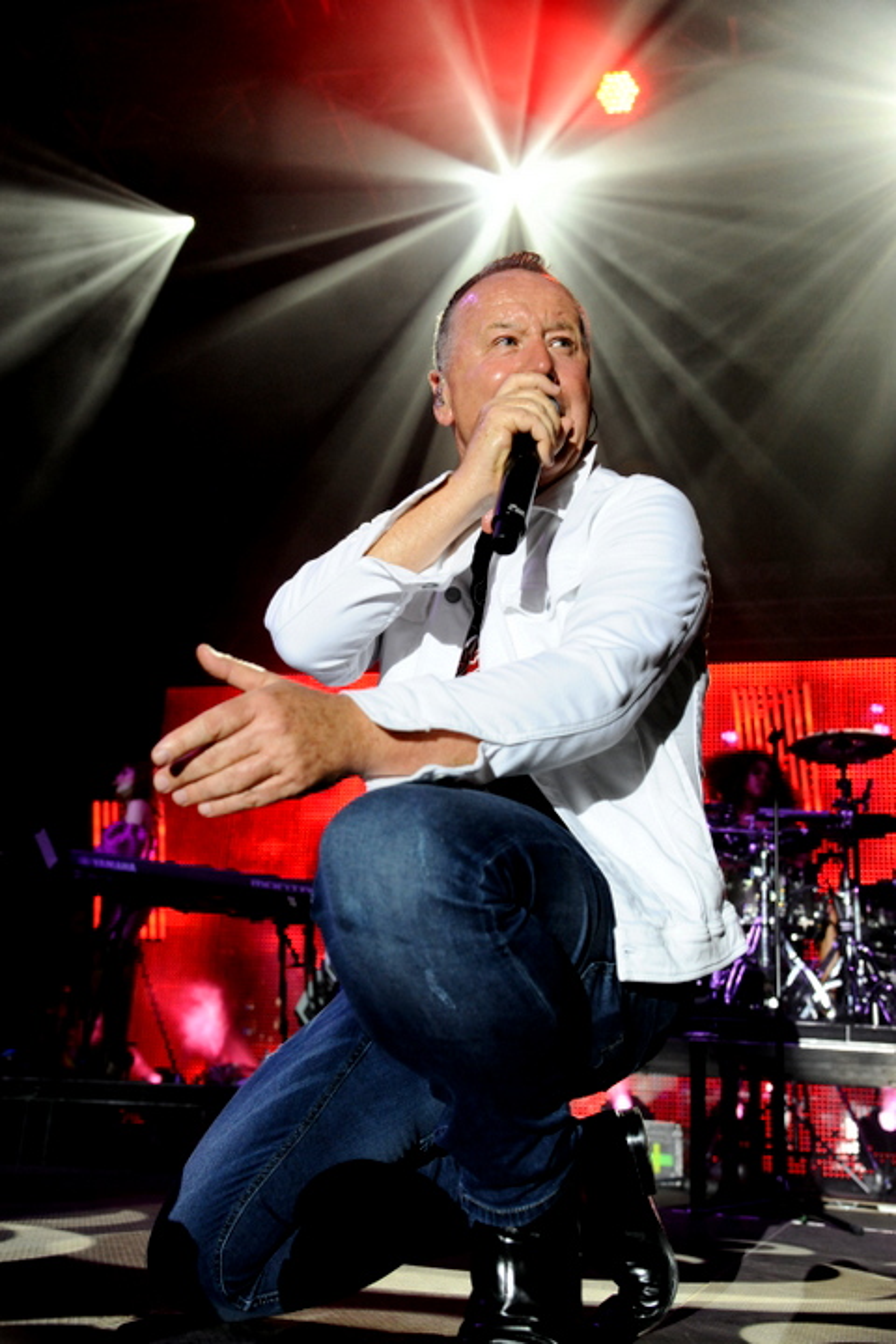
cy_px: 672
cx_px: 448
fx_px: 1419
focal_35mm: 38
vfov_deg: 50.7
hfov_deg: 35.1
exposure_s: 1/200
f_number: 4.5
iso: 1600
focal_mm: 38
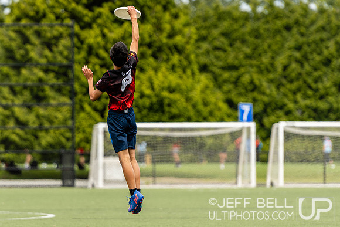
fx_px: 3335
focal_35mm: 353
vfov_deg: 3.9
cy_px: 112
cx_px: 145
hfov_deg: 5.8
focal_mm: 200
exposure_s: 1/1000
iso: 100
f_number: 2.8
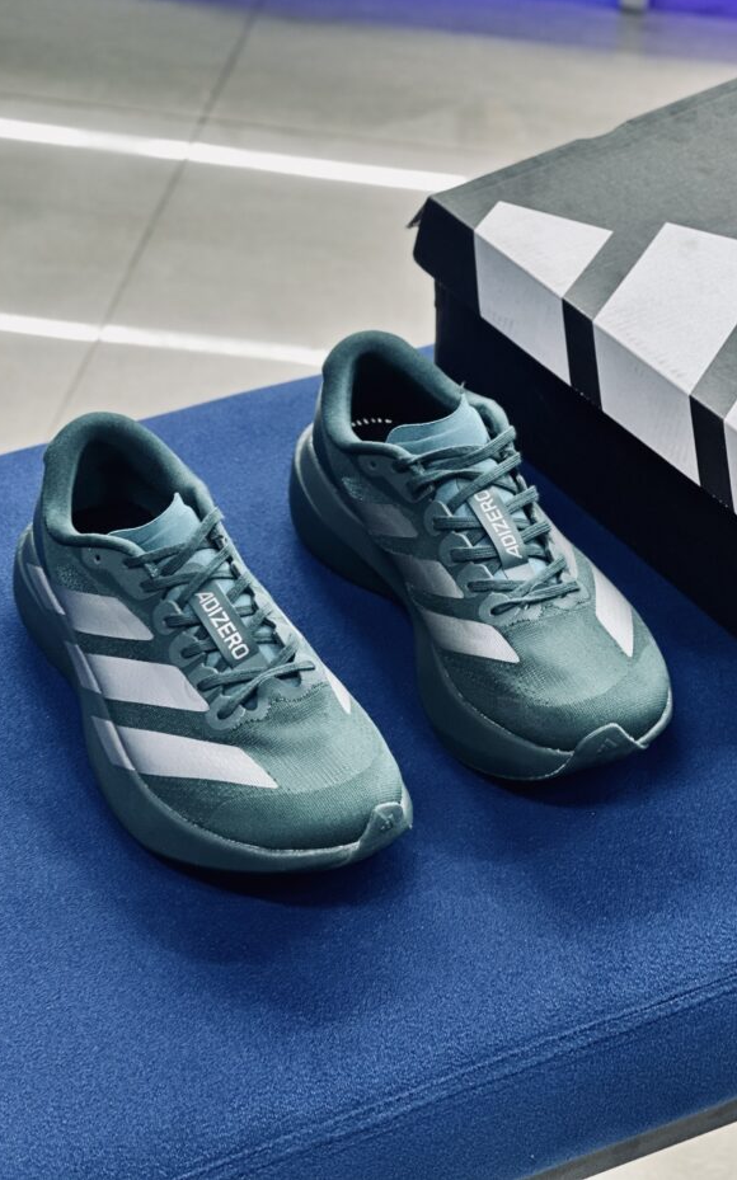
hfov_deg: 15.9
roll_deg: -1.8
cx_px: 390
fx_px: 2637
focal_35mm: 82
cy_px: 589
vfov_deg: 25.2
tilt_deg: -39.1
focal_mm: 9
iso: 125
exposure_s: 1/33
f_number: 2.8
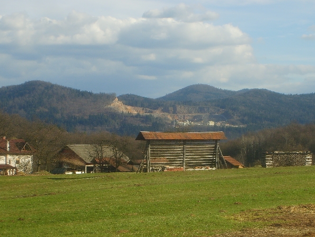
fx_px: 992
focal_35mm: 109
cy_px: 151
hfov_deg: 18.0
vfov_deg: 13.6
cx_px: 182
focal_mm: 13.7
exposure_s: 1/500
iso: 50
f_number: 4.2
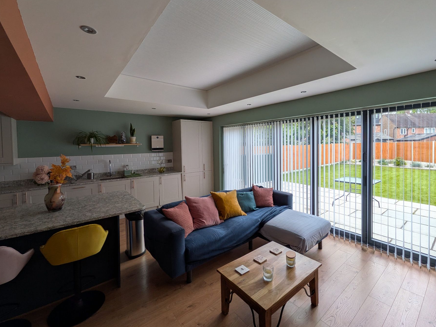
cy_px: 149
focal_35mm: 16
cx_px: 230
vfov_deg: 77.9
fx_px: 202
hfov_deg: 94.4
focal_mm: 1.85
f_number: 2.2
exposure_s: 1/184
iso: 53
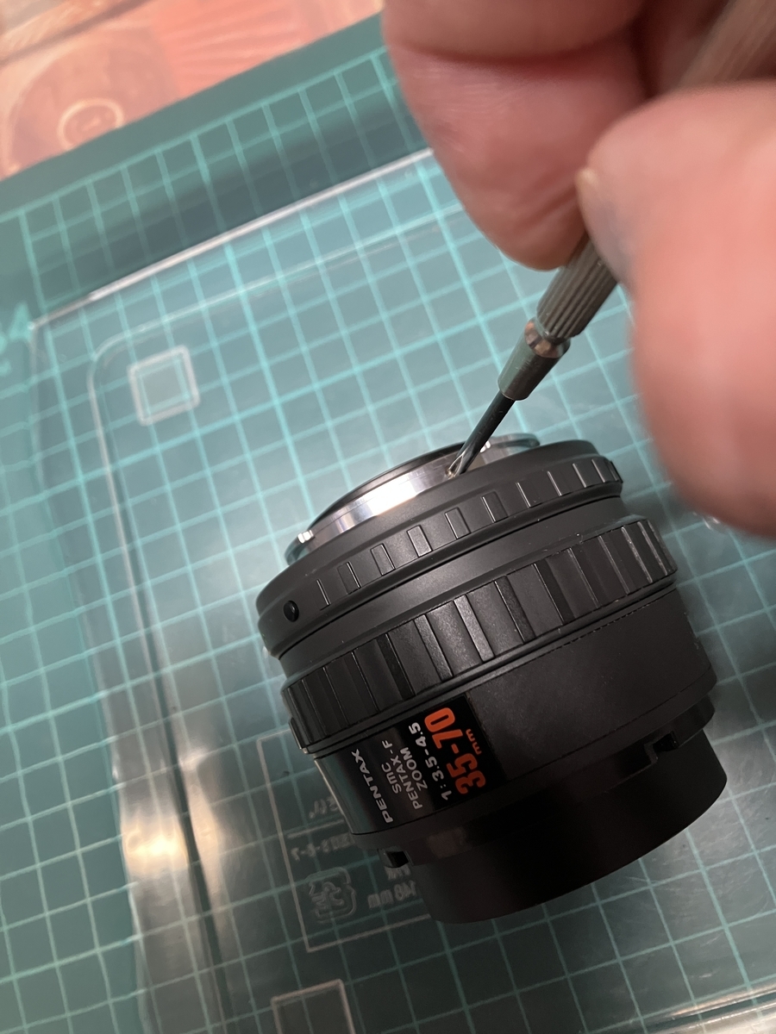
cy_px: 517
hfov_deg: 49.7
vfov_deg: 63.4
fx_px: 837
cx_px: 388
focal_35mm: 28
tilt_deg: -71.2
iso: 200
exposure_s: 1/50
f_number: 1.8
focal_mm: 3.99
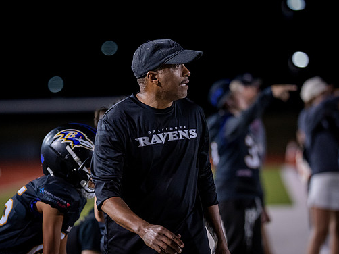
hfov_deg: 8.5
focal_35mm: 233
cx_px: 127
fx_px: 2281
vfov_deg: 6.4
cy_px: 142
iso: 2000
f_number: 1.8
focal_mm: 135
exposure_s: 1/1250
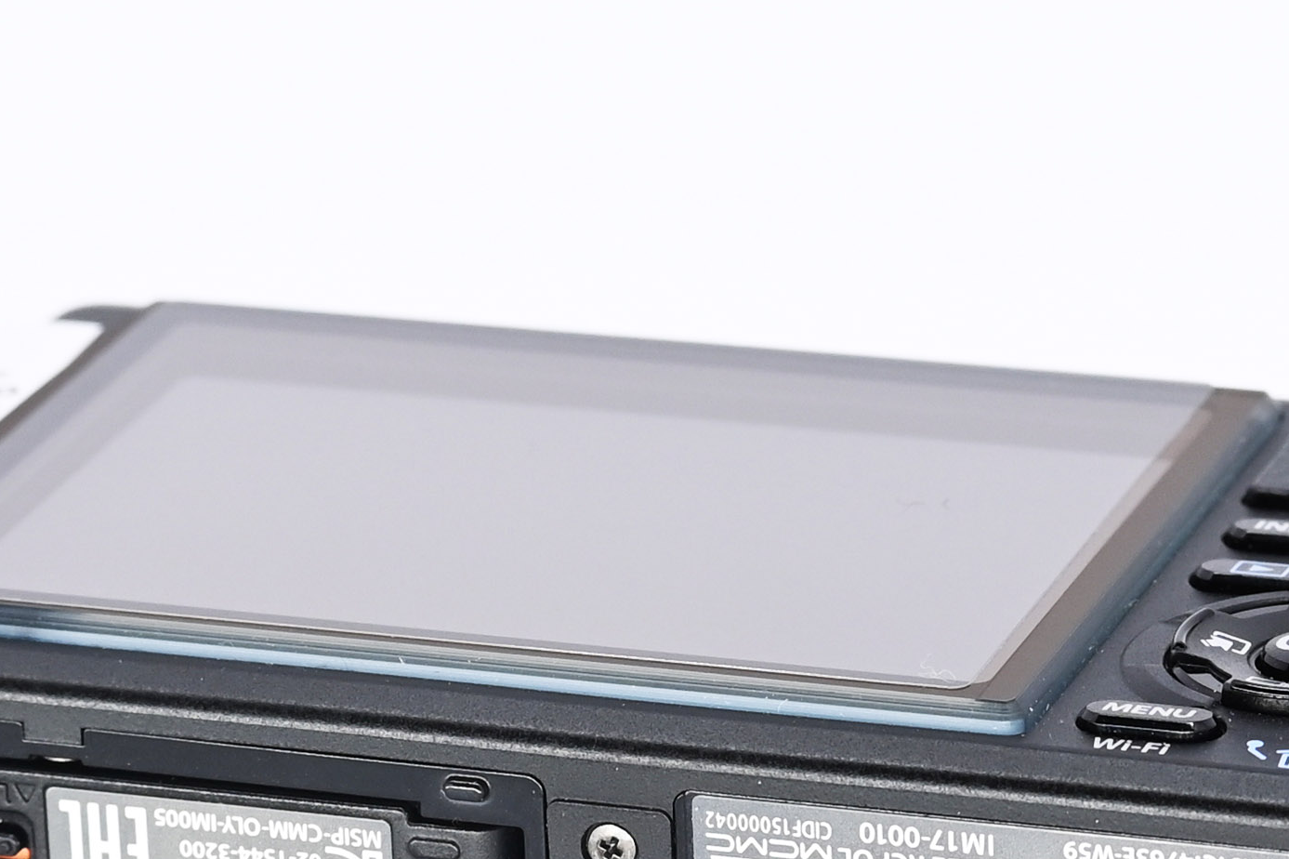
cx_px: 697
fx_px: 9450
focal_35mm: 264
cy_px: 676
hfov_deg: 7.8
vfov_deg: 5.2
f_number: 9
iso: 500
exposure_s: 1/160
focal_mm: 62
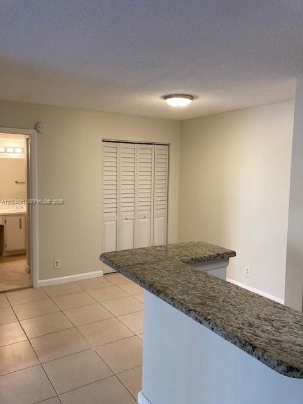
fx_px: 327
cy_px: 202
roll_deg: -1.7
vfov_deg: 63.4
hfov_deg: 49.7
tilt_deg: -2.5
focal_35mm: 28
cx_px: 152
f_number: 1.8
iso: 100
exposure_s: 1/60
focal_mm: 3.99
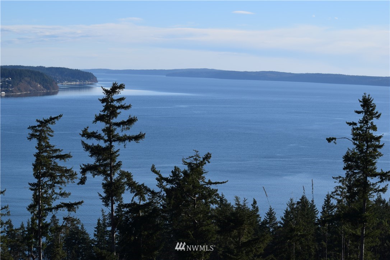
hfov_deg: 22.6
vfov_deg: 15.2
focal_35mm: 90
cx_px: 195
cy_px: 130
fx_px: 975
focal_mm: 60
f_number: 9
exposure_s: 1/320
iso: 200
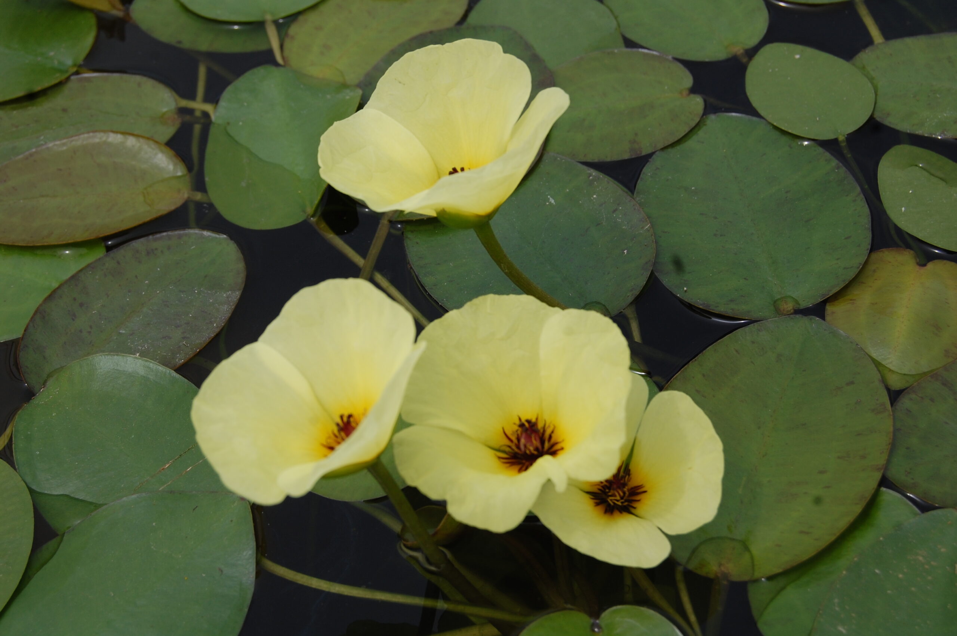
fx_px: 1594
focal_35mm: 60
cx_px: 478
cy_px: 318
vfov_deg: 22.6
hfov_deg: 33.4
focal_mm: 40
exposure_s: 1/400
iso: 200
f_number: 10
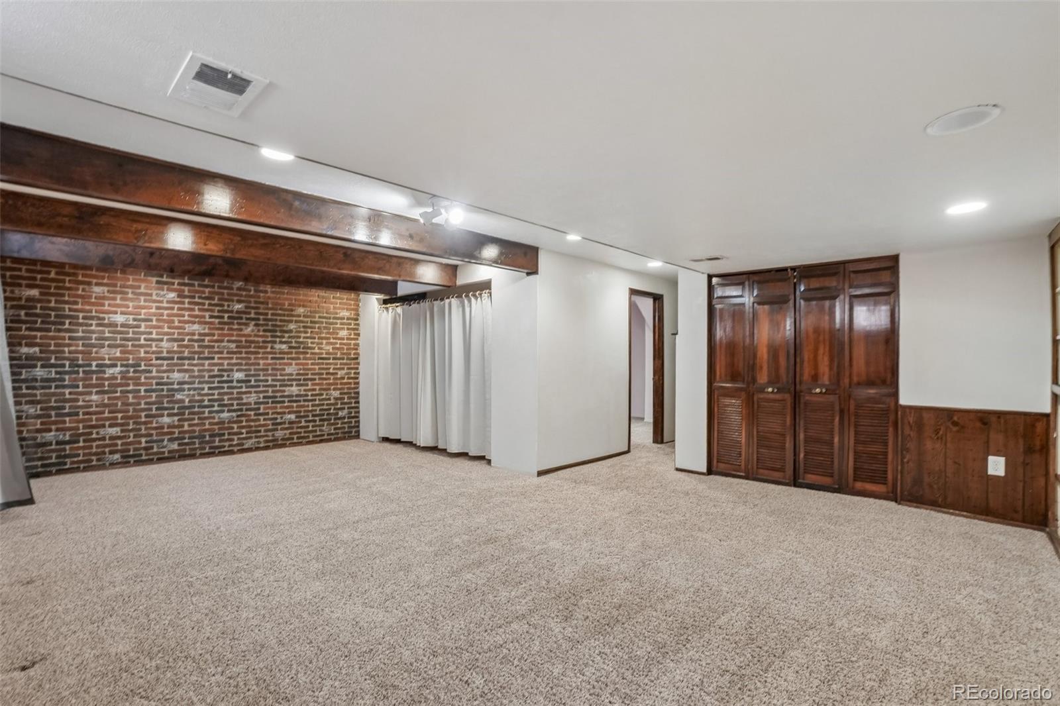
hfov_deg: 100.4
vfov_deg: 77.3
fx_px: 442
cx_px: 530
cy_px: 353
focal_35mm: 15
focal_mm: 10
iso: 400
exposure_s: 1/4
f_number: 8
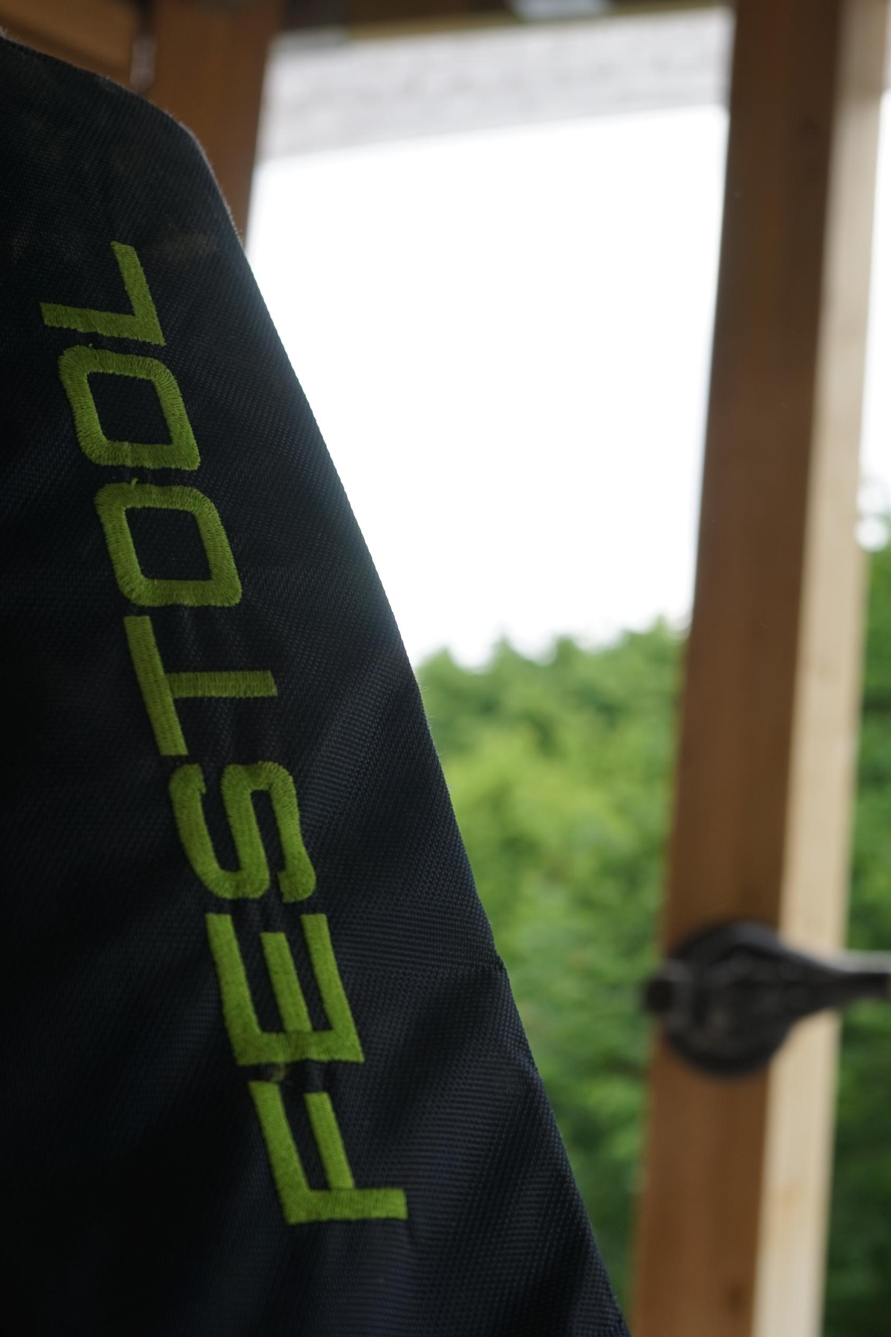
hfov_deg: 19.9
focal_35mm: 67
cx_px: 796
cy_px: 675
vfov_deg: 30.1
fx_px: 2488
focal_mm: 44
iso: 100
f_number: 5.6
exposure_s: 1/80
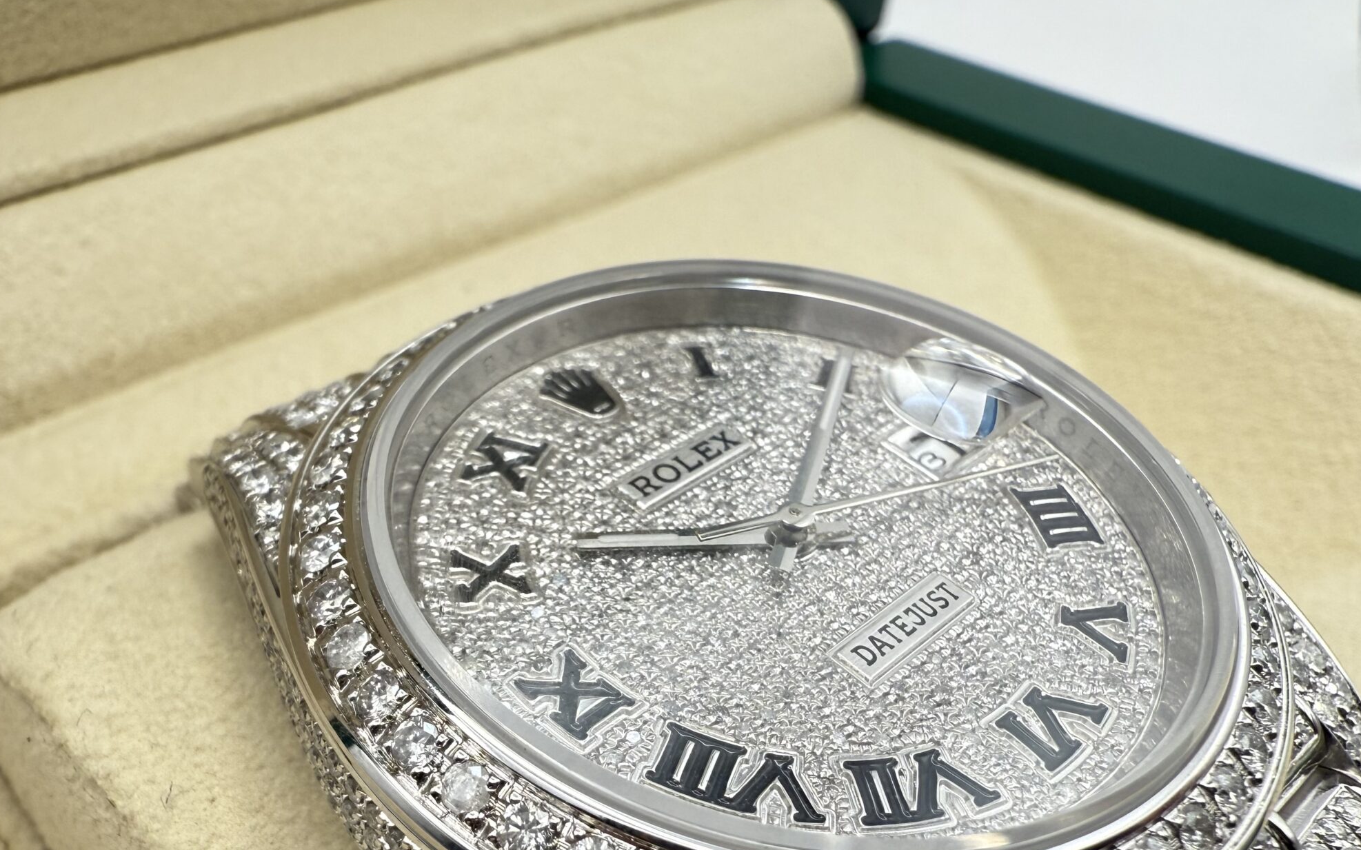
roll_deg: -2.8
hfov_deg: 57.9
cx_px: 789
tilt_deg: -41.8
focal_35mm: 33
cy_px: 623
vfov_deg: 37.5
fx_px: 1224
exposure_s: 1/99
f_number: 2.2
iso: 80
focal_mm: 2.22
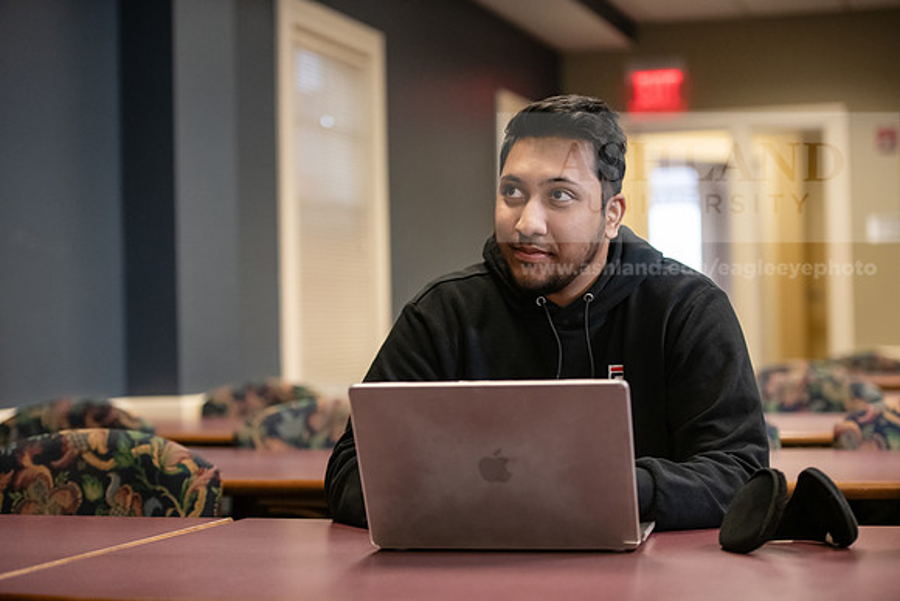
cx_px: 450
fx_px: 1875
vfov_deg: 18.2
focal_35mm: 75
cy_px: 300
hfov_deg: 27.0
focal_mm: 75
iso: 2000
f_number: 2.8
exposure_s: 1/250
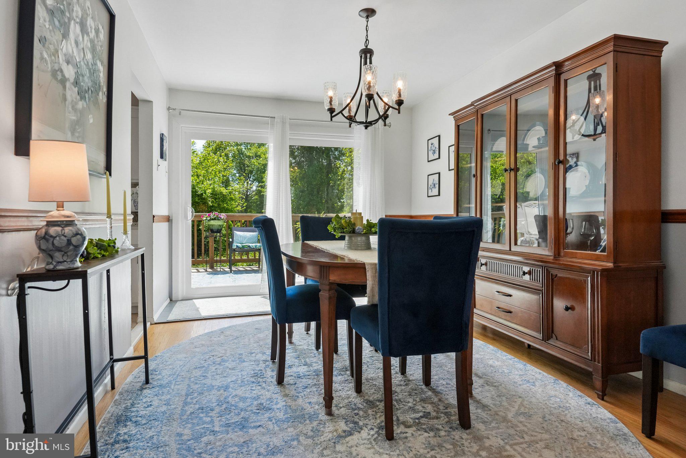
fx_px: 381
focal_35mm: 20
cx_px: 343
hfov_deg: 84.0
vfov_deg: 61.9
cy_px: 229
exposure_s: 1/1600
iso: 3200
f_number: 5
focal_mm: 20
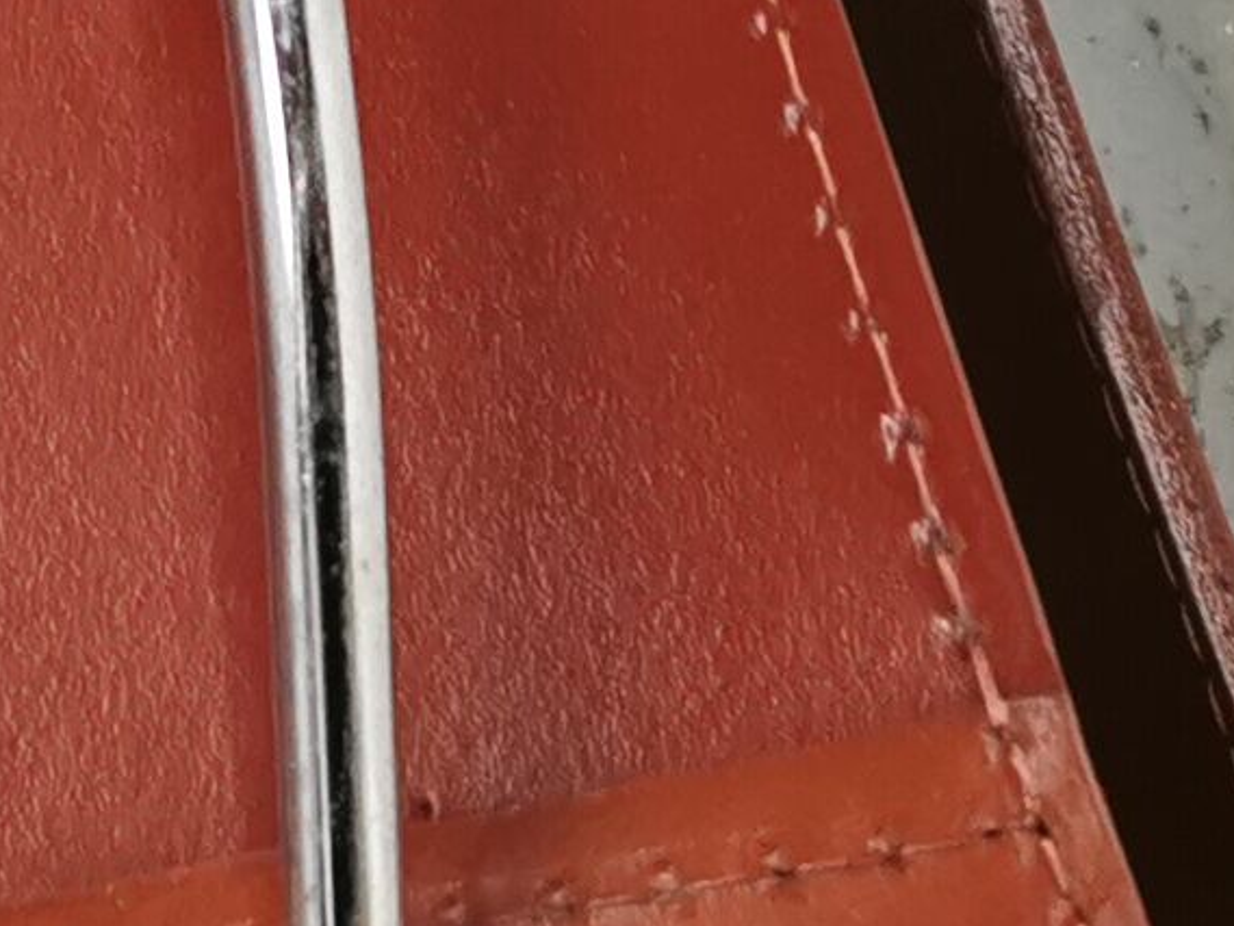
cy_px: -265
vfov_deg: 8.5
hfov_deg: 10.1
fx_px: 6168
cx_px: -1655
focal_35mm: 173
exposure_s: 1/50
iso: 125
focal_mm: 5.58
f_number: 1.8
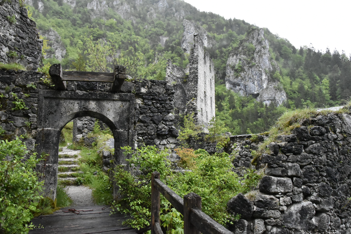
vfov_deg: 48.0
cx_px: 176
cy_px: 117
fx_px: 263
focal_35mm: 27
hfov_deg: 67.4
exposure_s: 1/500
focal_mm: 18
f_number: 11
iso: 8000
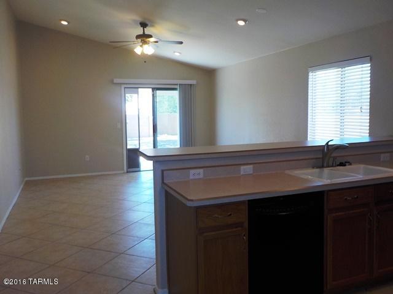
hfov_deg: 60.0
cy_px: 147
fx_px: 341
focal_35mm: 30
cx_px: 196
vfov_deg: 46.8
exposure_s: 1/60
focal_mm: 4.1
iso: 125
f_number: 3.3
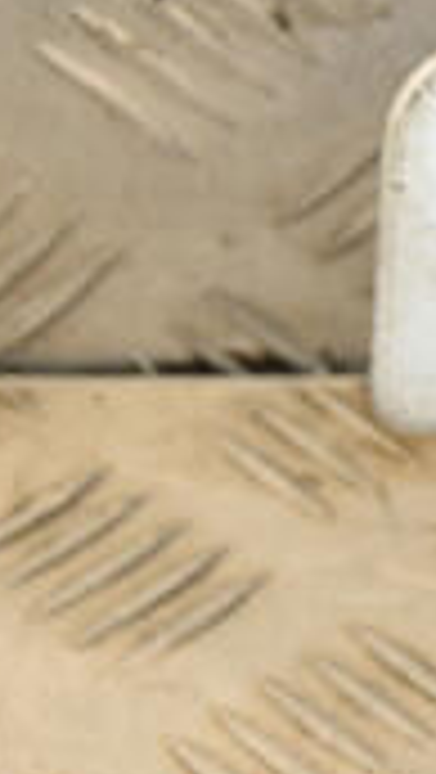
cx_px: 966
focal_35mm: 361
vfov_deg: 6.0
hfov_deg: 3.3
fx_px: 7405
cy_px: 302
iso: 800
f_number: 7.1
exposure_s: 1/200
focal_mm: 66
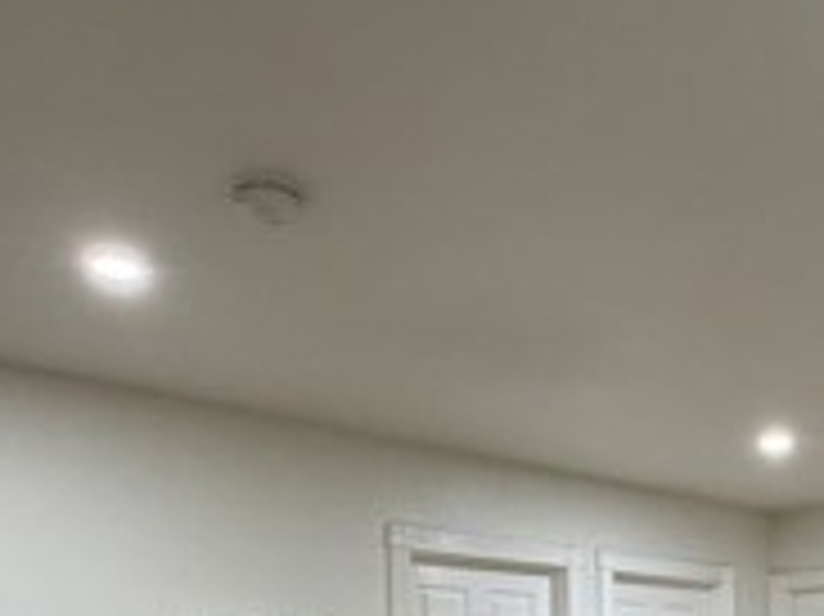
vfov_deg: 27.2
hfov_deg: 37.1
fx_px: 1166
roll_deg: +0.9
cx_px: 693
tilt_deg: +1.5
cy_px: 674
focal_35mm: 49
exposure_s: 1/60
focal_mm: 2.22
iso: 400
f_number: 2.2
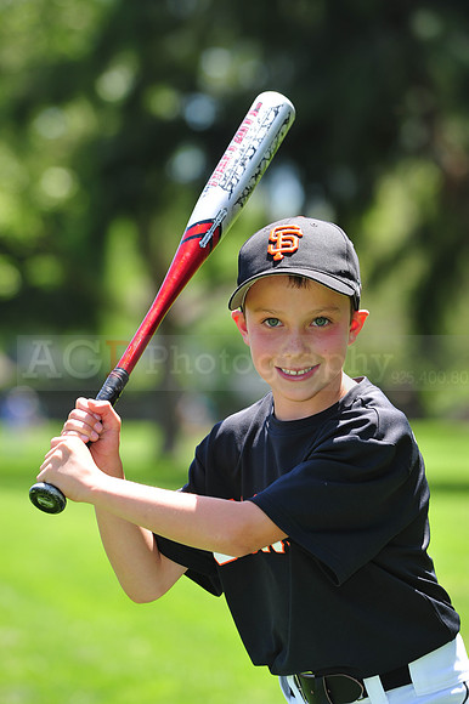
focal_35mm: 200
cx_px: 234
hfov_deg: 6.9
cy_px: 352
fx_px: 3913
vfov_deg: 10.3
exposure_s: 1/320
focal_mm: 200
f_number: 5.6
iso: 200
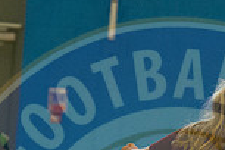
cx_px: 172
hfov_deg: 3.6
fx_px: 3550
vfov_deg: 2.4
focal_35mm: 568
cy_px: 262
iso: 8000
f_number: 6.3
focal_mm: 150
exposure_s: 1/320
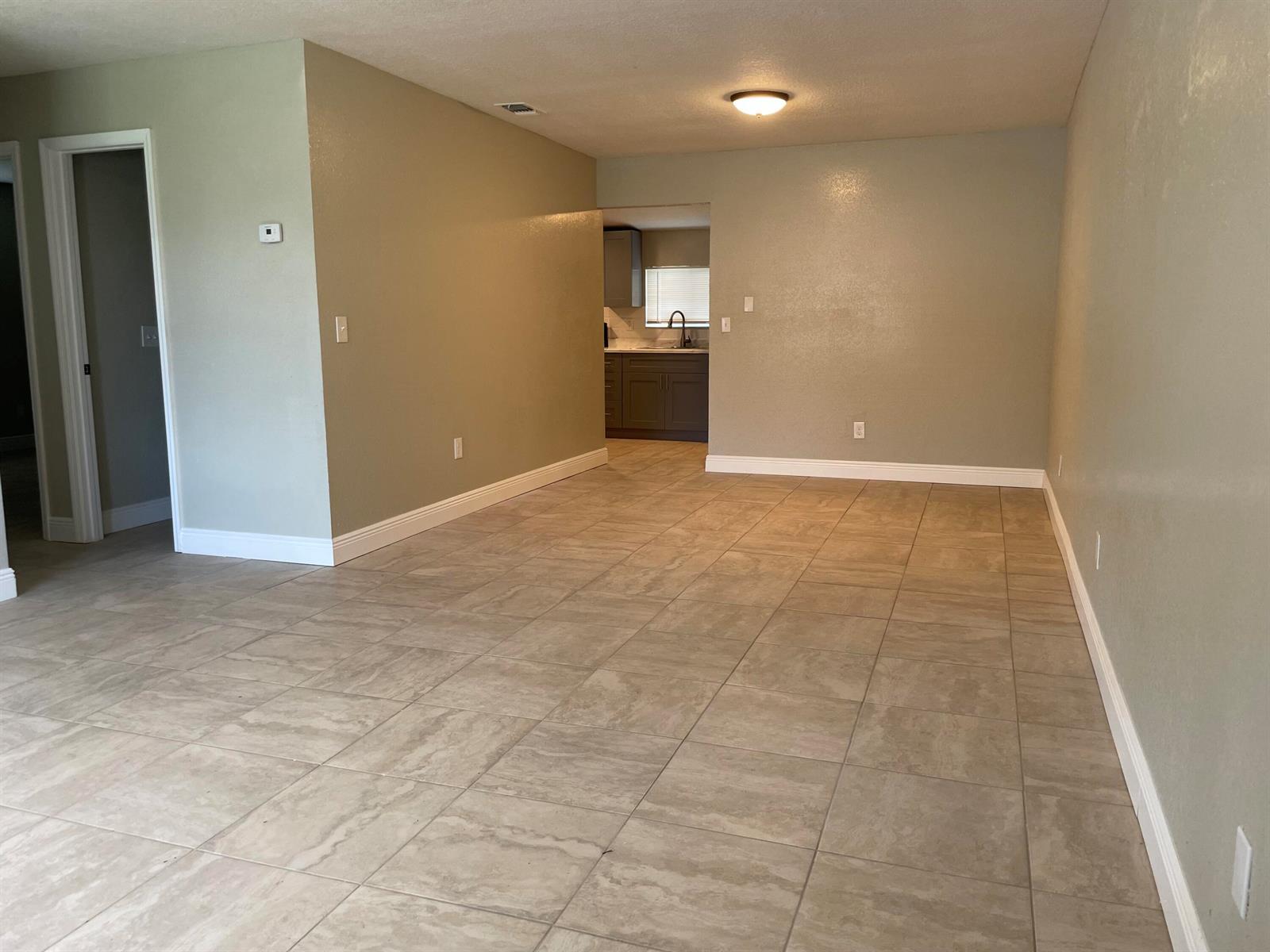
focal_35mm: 26
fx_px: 954
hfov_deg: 67.3
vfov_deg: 53.1
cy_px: 476
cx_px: 635
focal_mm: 4.2
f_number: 1.6
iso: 64
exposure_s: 1/60
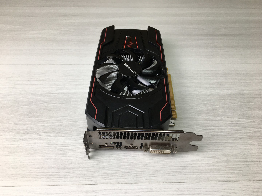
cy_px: 98
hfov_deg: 61.7
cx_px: 131
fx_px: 219
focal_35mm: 29
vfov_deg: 48.2
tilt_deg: -46.7
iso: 40
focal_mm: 4.15
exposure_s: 1/100
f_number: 2.2
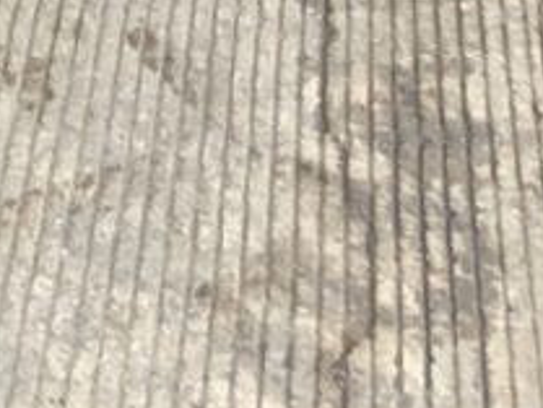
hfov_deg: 12.0
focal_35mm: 142
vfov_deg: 9.4
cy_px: -564
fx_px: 2229
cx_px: -634
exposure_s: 1/122
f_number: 1.8
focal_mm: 3
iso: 32
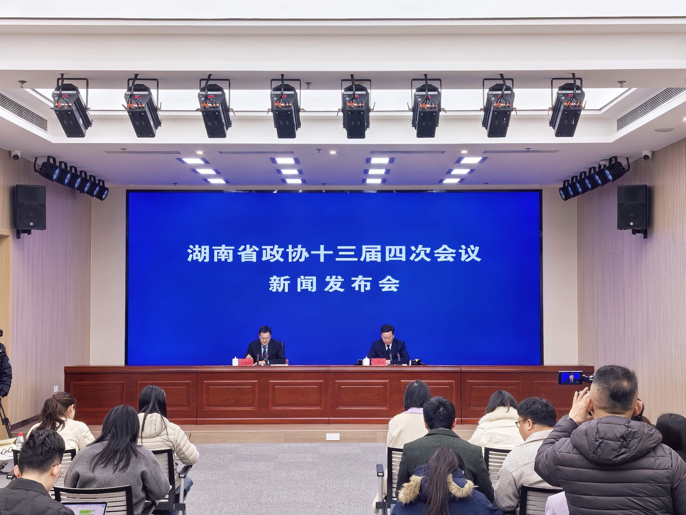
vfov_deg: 32.2
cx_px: 343
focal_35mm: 45
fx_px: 892
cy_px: 258
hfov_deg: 42.1
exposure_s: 1/100
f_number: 4
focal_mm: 5.75
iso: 200
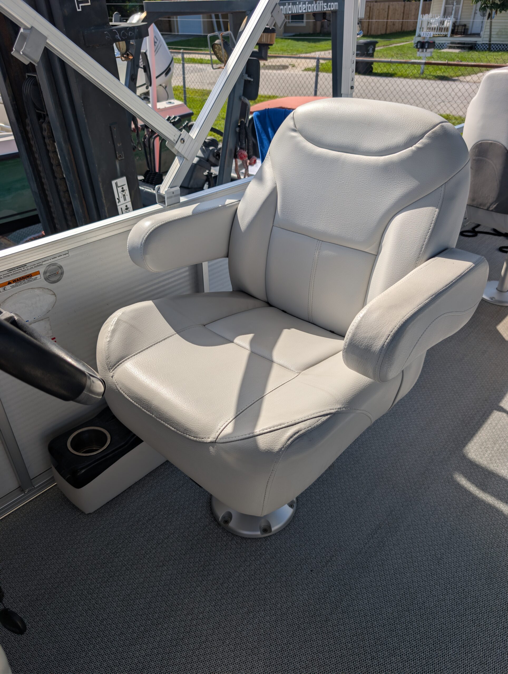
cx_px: 254
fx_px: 468
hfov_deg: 56.9
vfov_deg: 71.5
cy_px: 337
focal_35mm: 24
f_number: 1.68
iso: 21
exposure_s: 1/1767
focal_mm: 6.9
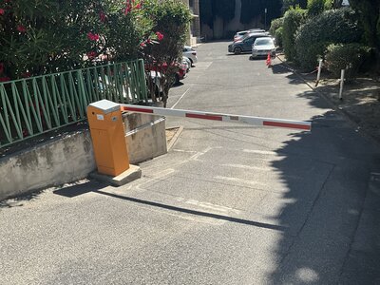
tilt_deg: -22.1
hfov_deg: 61.7
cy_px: 142
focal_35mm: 29
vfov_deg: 48.2
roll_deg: +4.3
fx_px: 318
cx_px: 190
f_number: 1.8
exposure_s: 1/1279
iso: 25
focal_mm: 3
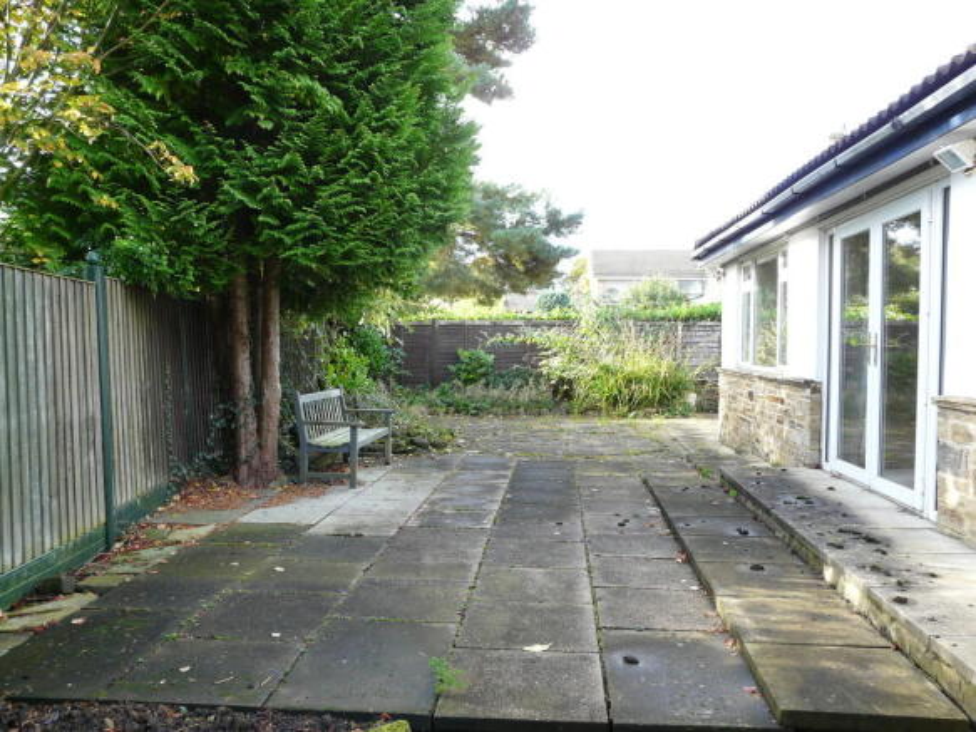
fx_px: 817
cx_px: 488
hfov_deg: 61.7
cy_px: 366
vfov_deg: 48.2
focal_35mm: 29
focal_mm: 4.7
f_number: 2.8
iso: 100
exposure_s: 1/80
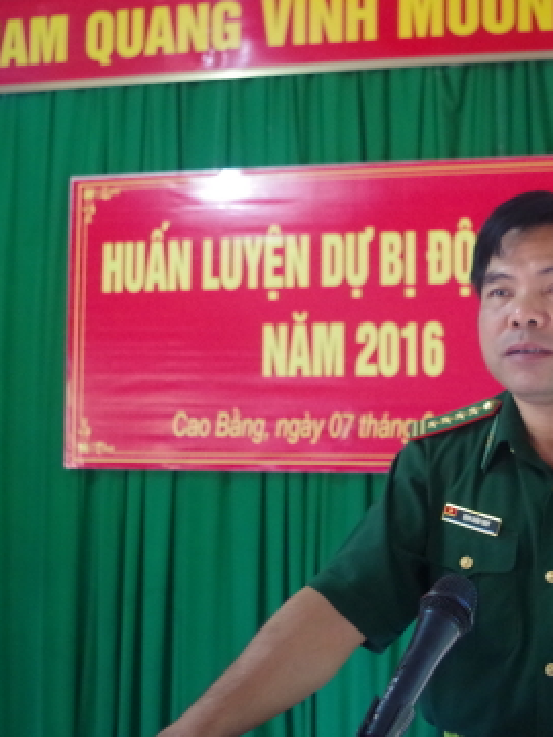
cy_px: 368
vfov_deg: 42.9
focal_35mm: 44
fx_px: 937
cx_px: 397
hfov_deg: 32.4
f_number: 4
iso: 3200
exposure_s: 1/50
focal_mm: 20
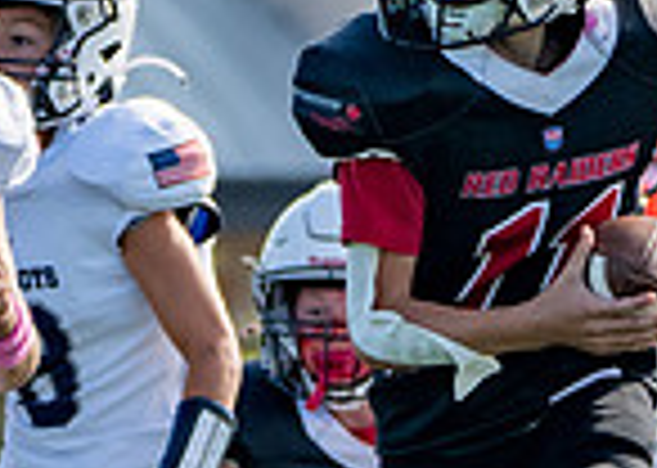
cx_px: 264
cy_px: 425
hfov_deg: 1.7
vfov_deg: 1.2
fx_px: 21699
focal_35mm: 1164
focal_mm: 181
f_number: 5.6
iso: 320
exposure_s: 1/1250
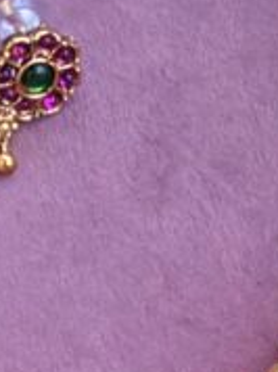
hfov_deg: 11.6
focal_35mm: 126
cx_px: -31
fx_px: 1352
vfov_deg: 15.3
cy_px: 406
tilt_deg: -68.6
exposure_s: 1/6
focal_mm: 2.22
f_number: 2.2
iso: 500
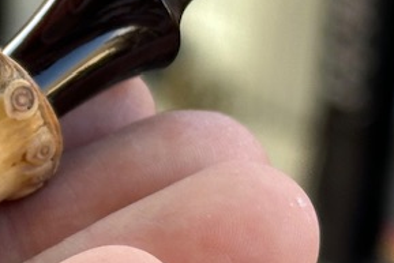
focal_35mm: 221
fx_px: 2420
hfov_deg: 9.1
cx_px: -153
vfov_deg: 6.2
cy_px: 124
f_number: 1.78
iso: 64
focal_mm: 6.86
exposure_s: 1/615
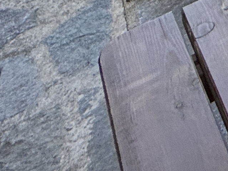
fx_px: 586
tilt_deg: -6.0
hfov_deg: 12.2
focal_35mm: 89
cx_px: 649
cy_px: -372
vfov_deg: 10.4
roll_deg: +0.6
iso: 64
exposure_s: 1/167
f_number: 2.2
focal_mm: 2.22
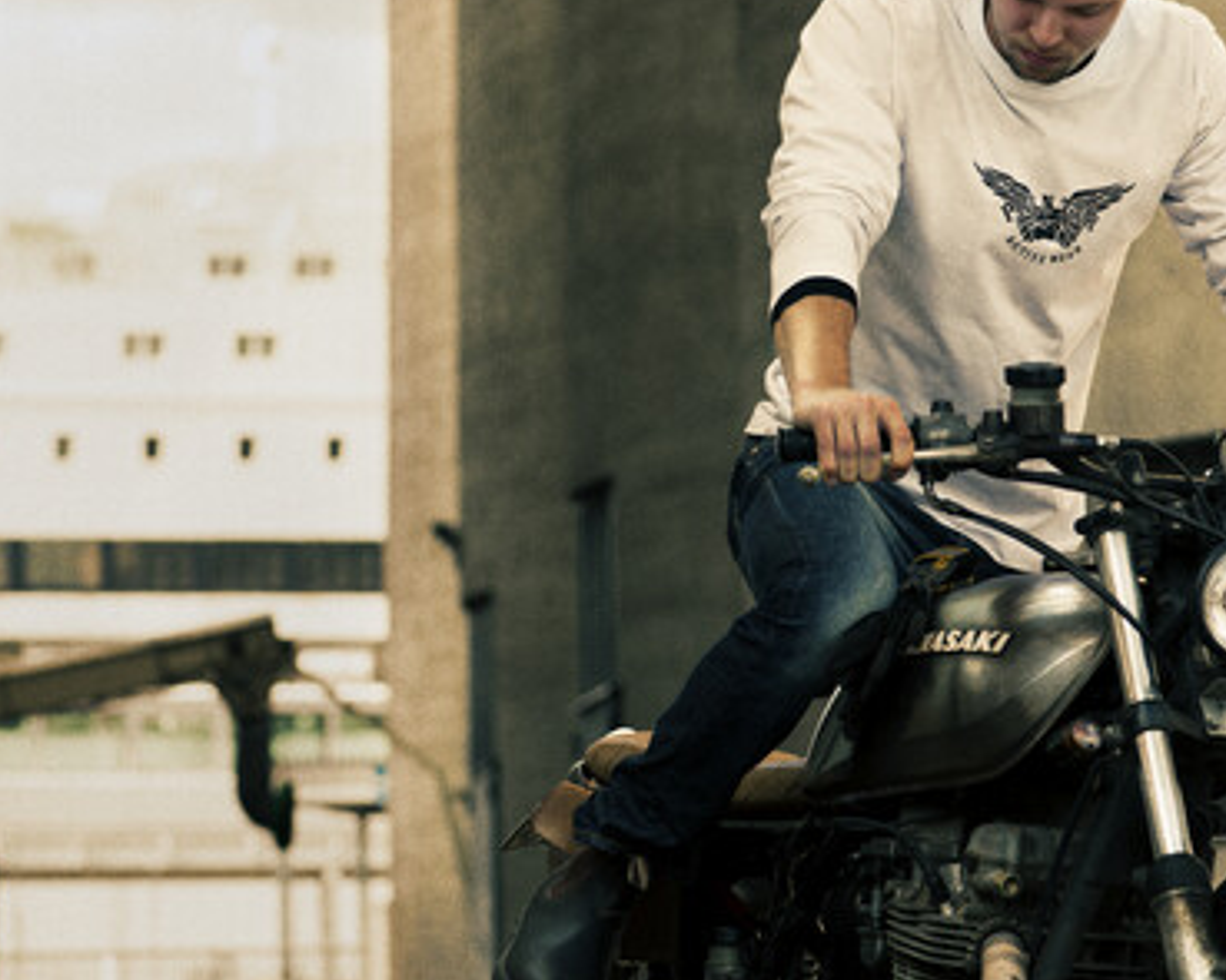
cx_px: 713
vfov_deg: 9.7
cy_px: 480
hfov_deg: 12.1
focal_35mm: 160
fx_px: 5804
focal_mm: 105
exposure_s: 1/320
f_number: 5.6
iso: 125
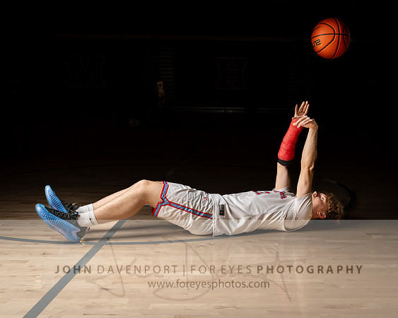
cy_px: 197
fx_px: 532
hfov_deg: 40.5
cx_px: 262
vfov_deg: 33.1
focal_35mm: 45
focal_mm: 32
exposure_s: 1/200
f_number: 11
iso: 200
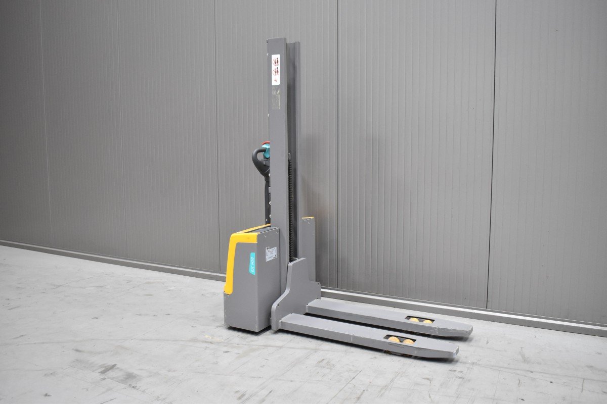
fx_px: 531
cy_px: 202
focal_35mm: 32
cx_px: 304
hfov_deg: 59.5
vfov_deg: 41.7
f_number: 4
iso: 1600
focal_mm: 21
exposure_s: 1/50
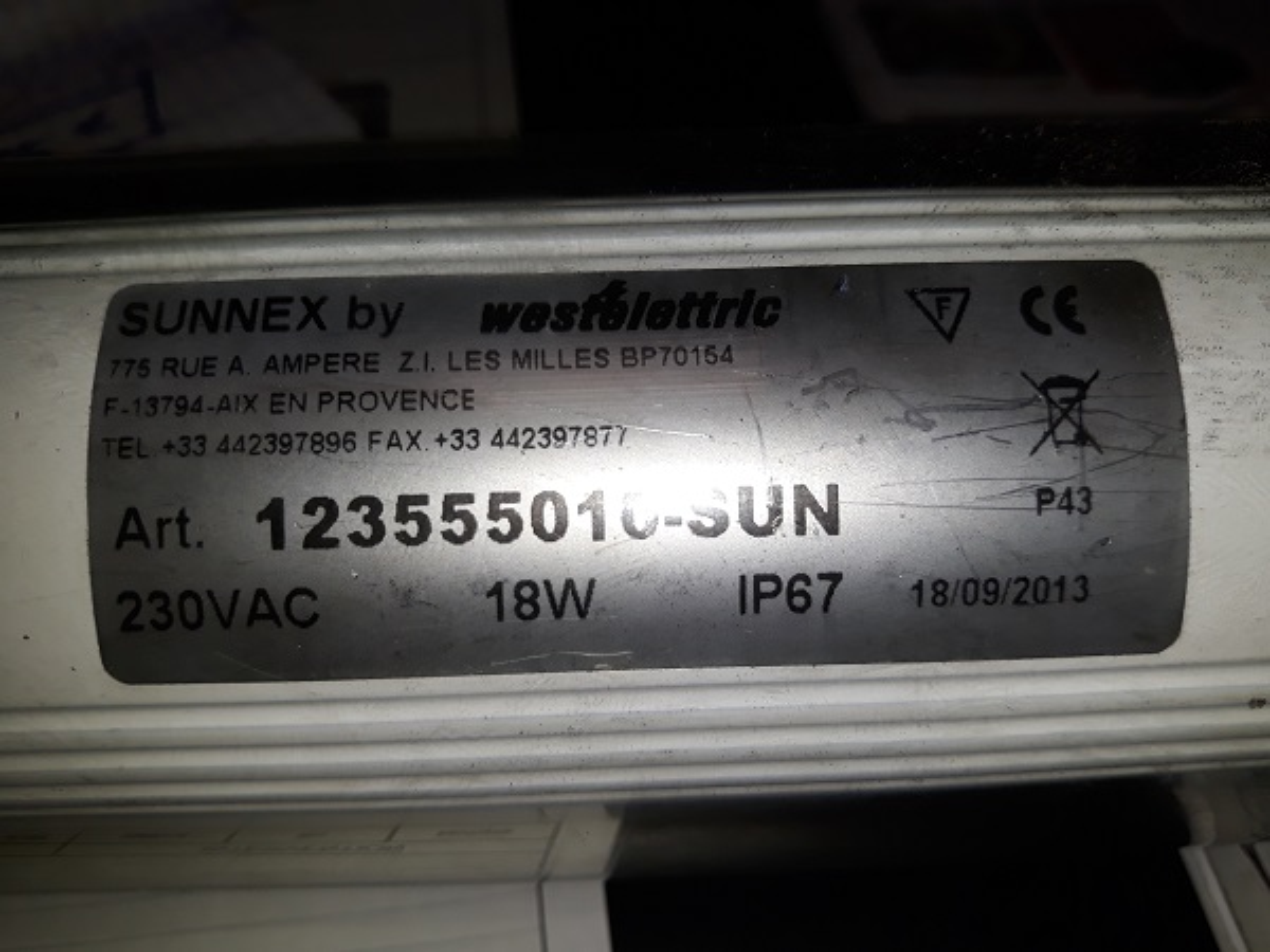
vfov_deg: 51.4
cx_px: 635
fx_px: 991
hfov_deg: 65.3
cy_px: 476
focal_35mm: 27
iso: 40
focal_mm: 3.71
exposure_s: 1/1658
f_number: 1.7
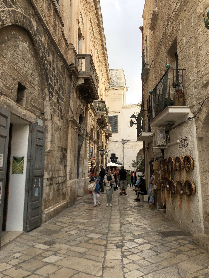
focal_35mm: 30
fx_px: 241
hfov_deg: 46.8
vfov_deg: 60.0
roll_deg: +0.8
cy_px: 136
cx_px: 106
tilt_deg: +7.9
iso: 20
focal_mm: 4
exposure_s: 1/600
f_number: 1.8
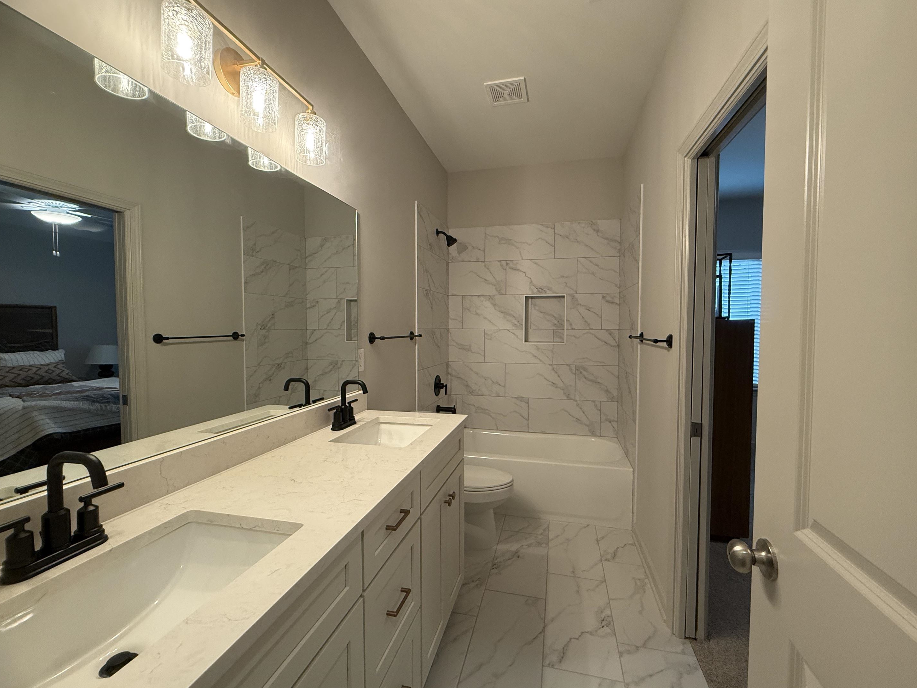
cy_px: 343
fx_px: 397
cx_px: 467
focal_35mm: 15
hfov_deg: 98.2
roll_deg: -0.2
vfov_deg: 81.7
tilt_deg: -1.7
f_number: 2.2
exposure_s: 1/120
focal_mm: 2.22
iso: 320
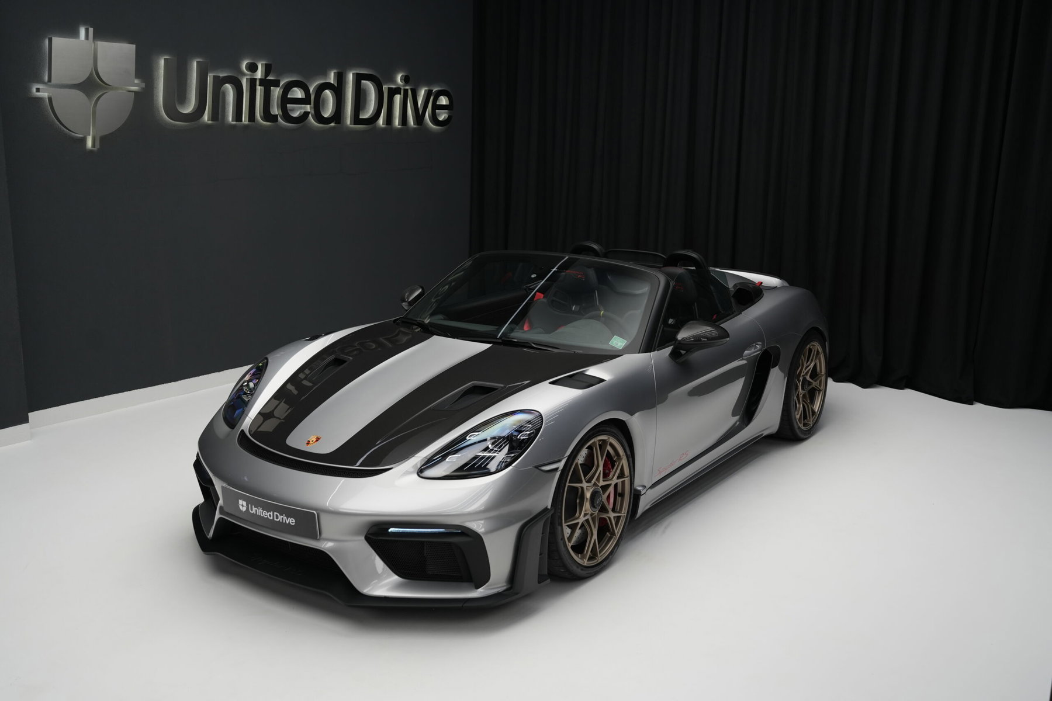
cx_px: 526
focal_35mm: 35
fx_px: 1023
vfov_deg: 37.9
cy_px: 350
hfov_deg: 54.4
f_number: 4
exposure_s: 1/40
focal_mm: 35
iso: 500
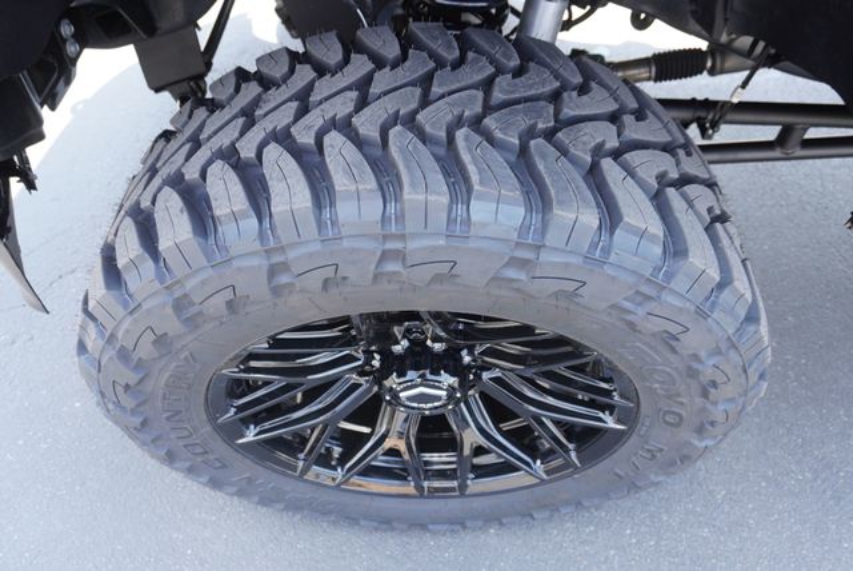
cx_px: 426
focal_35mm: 26
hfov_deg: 70.4
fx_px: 605
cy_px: 286
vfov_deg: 50.5
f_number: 4
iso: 320
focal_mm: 17
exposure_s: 1/160
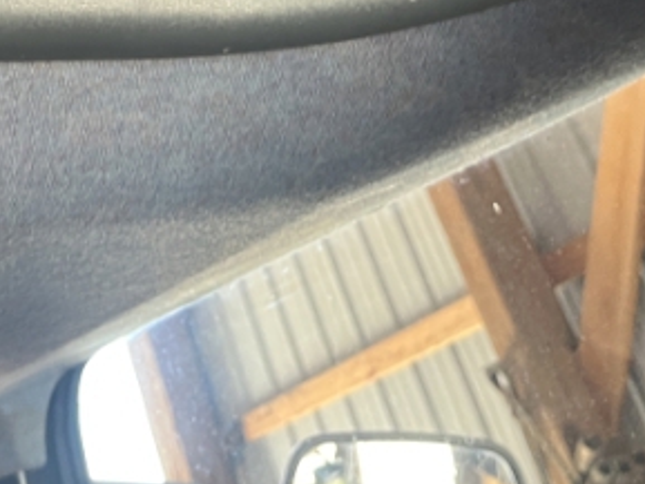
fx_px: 1342
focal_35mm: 72
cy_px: -145
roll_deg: +19.6
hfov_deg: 25.5
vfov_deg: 19.0
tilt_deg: +31.6
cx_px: -22
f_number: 1.6
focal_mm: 5.1
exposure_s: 1/60
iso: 160
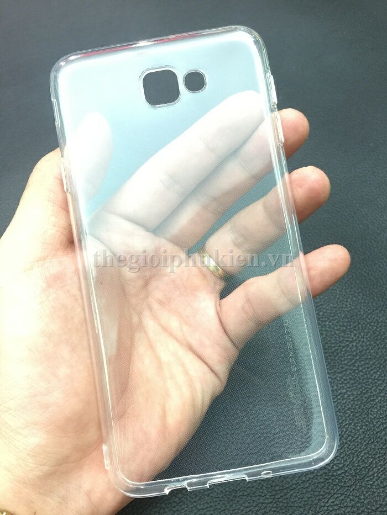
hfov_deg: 48.2
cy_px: 258
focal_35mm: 29
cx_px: 194
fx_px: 432
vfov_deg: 61.7
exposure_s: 1/17
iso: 100
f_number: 2.2
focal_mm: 4.15
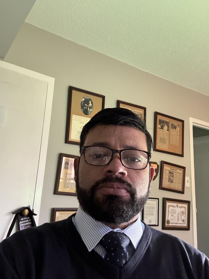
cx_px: 104
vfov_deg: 60.0
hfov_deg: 46.8
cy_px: 140
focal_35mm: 30
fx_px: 242
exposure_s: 1/30
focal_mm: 2.69
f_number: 1.9
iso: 500
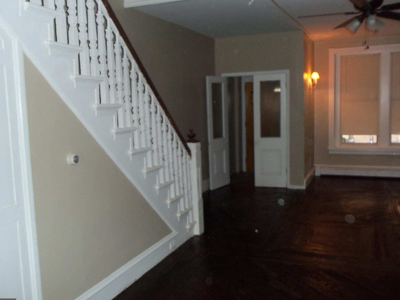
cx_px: 188
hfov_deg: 55.3
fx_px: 381
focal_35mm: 33
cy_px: 146
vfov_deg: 42.9
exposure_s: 1/30
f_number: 3.4
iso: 125
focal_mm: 5.2
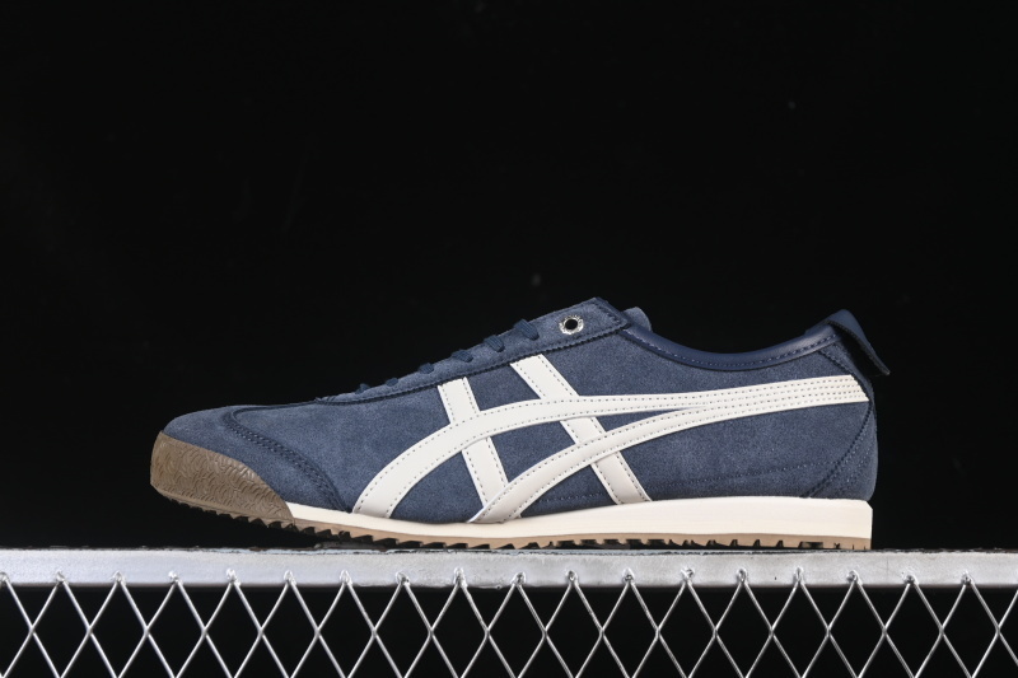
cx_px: 509
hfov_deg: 27.0
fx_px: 2120
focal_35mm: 75
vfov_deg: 18.2
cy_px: 339
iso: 160
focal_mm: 50
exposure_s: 1/60
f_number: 6.3
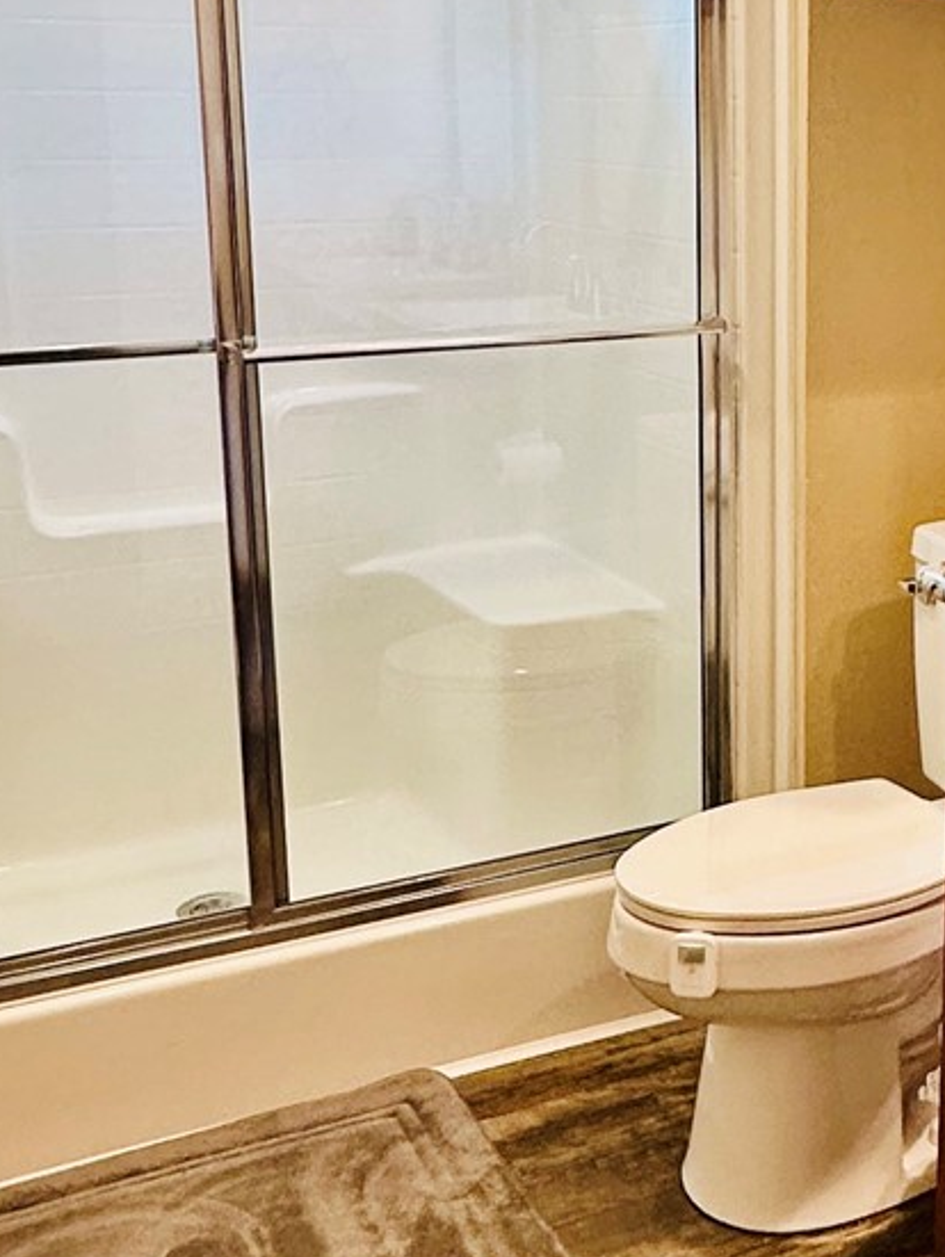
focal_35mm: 52
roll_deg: -1.7
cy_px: 449
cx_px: 897
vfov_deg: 36.5
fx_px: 1891
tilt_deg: -11.6
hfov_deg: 26.8
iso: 200
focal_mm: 2.22
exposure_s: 1/120
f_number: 2.2
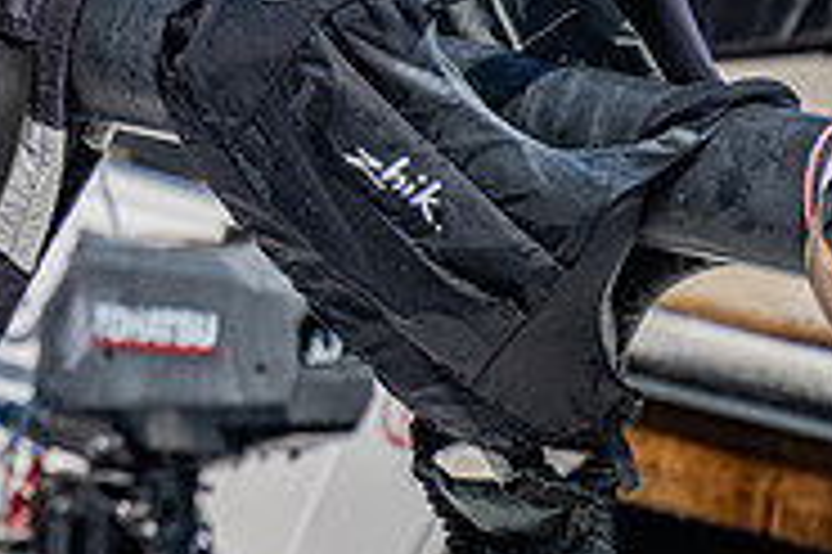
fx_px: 19673
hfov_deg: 2.4
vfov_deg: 1.6
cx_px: -895
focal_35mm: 852
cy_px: -148
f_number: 6.3
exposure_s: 1/800
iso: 125
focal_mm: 200
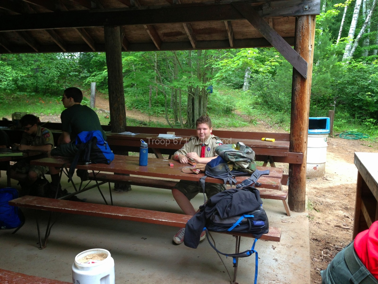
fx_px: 360
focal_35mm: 33
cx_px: 189
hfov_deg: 55.4
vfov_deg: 42.9
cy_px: 142
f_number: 2.4
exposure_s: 1/60
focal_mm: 4.13
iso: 64
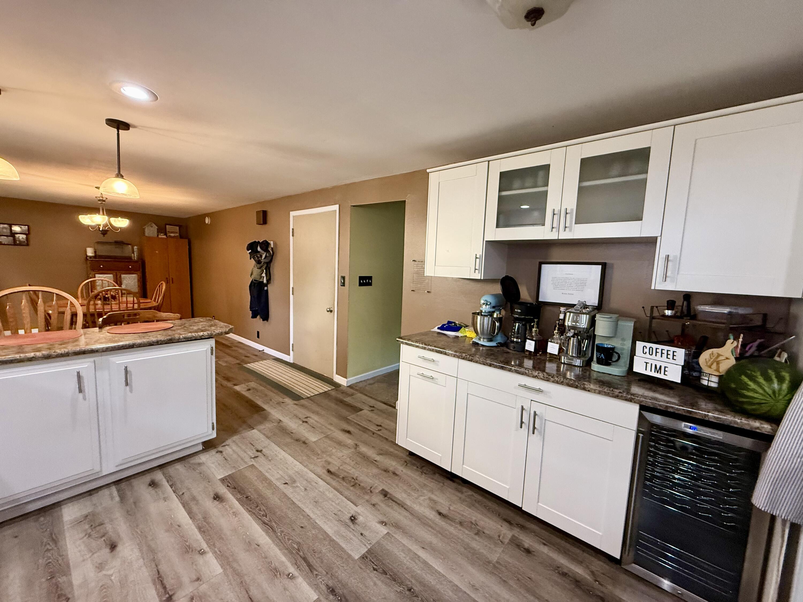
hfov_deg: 102.1
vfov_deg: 85.7
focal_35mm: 14
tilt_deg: -5.3
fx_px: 325
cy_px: 301
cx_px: 402
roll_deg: -2.7
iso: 400
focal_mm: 2.22
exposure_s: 1/60
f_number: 2.2
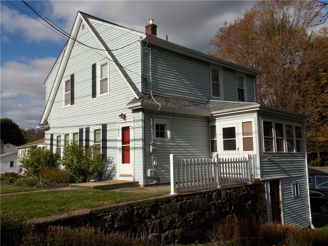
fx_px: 284
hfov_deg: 60.0
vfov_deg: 46.8
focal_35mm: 30
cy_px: 123
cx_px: 164
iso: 80
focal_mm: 5.3
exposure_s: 1/1250
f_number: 3.3
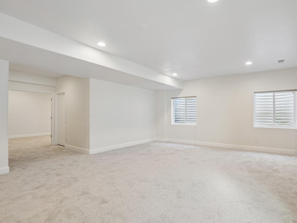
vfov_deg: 74.7
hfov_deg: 90.3
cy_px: 114
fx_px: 146
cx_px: 171
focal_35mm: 17
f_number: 8
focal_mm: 10
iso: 400
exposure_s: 1/13
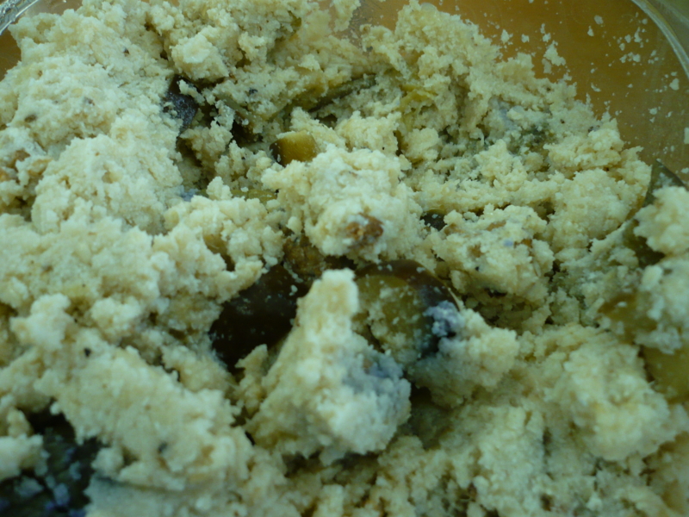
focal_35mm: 35
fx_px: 697
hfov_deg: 52.6
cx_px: 344
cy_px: 258
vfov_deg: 40.7
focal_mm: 5.8
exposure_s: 1/30
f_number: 2.8
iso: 160
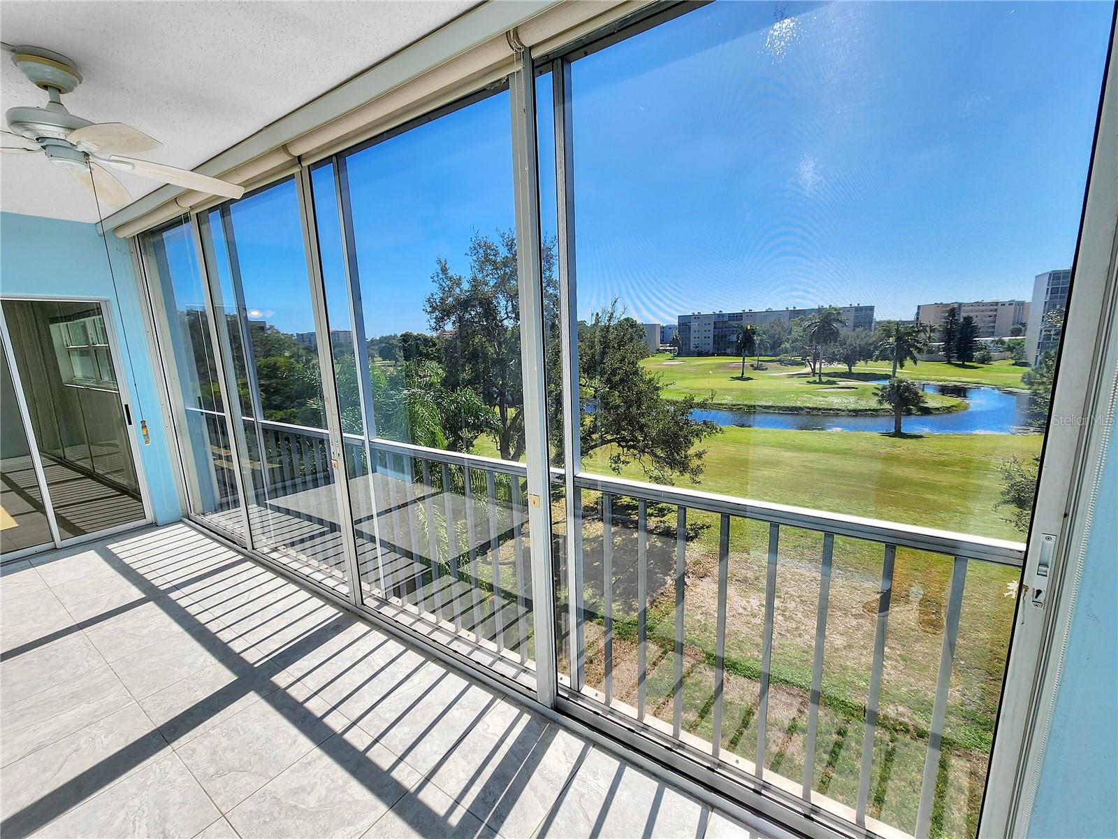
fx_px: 420
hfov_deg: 106.2
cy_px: 420
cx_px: 559
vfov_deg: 89.9
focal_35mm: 13
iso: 50
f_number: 2.2
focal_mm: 2.2
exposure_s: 1/1461
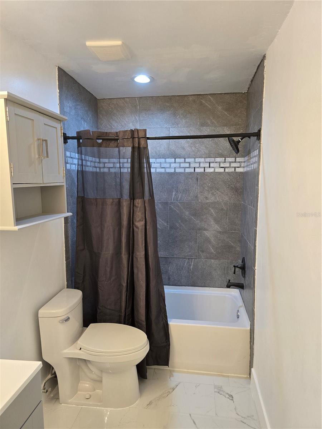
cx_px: 161
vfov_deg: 73.9
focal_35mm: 23
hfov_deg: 58.9
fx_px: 285
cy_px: 214
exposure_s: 1/120
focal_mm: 6.3
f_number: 1.7
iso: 250
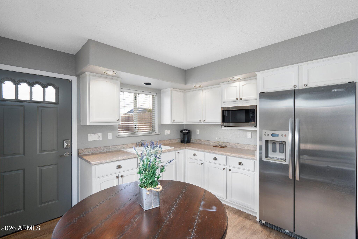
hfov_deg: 96.7
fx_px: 159
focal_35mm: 16
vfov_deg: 73.7
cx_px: 179
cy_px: 120
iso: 400
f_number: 8
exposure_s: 1/4
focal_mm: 16
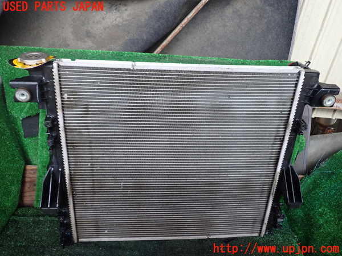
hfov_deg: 60.0
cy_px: 128
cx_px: 171
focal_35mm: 30
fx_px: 296
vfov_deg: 46.8
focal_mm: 5.4
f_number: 2.3
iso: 320
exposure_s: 1/30
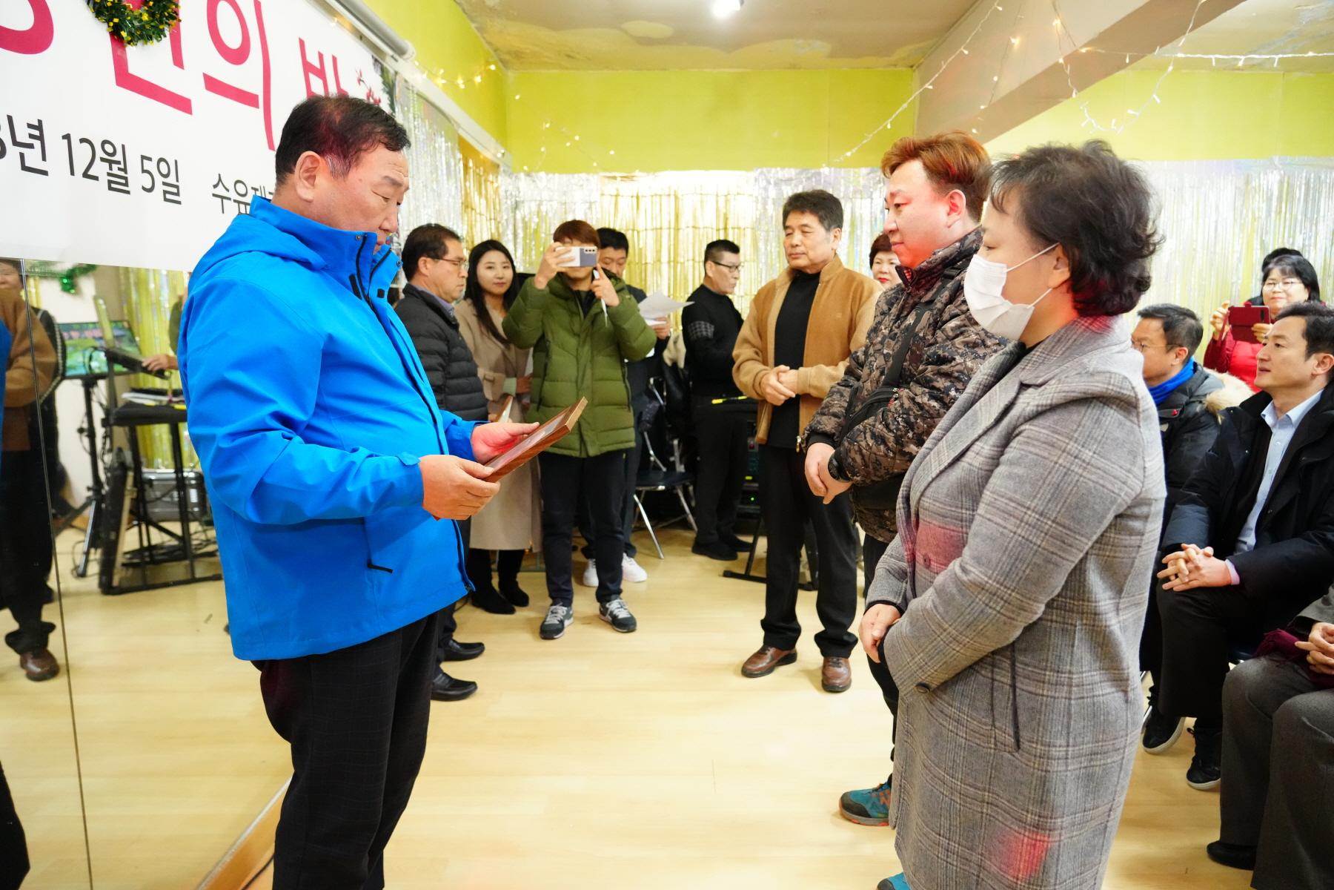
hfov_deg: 73.7
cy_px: 445
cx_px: 667
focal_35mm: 24
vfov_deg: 53.1
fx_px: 889
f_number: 4
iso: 8000
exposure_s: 1/160
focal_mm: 24
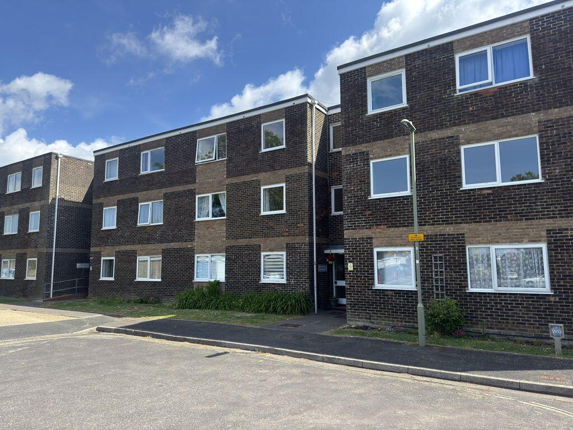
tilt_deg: +7.8
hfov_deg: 71.6
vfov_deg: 56.8
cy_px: 215
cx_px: 286
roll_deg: +0.7
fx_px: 397
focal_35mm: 24
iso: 100
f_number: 1.78
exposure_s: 1/2882
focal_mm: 6.76
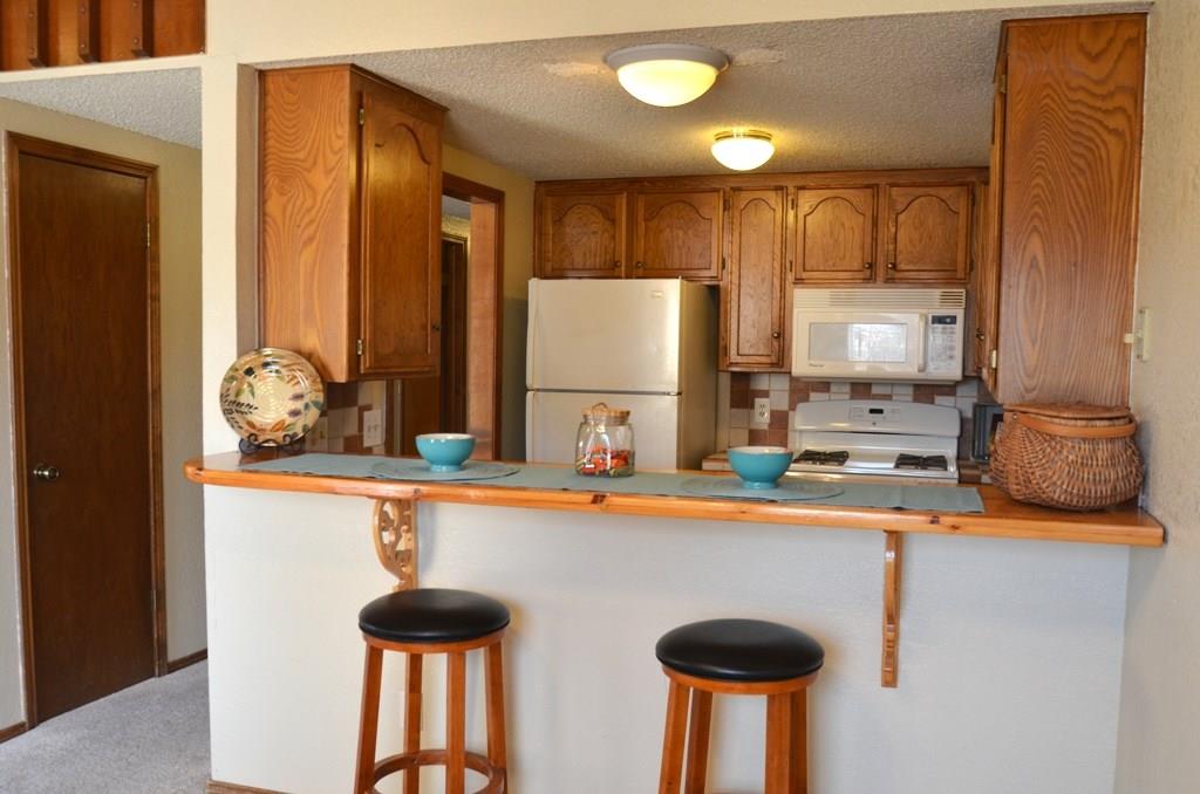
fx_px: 1048
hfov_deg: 59.6
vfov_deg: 41.5
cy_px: 397
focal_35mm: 32
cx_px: 600
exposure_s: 1/80
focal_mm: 21
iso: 400
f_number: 4.5
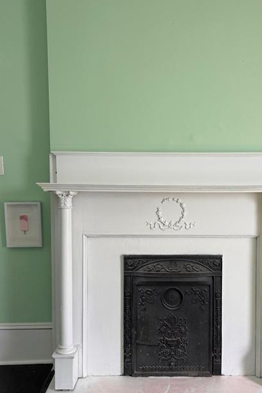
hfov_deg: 42.0
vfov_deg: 60.0
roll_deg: +0.1
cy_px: 224
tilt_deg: -5.7
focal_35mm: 31
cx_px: 164
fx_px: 338
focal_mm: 6.76
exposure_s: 1/77
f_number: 1.78
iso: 200
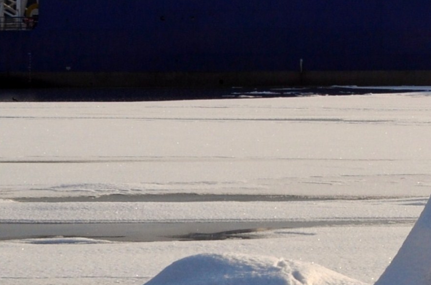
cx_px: 790
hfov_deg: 9.7
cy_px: -116
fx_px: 2412
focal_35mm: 202
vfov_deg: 6.7
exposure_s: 1/800
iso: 200
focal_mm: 28
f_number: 10
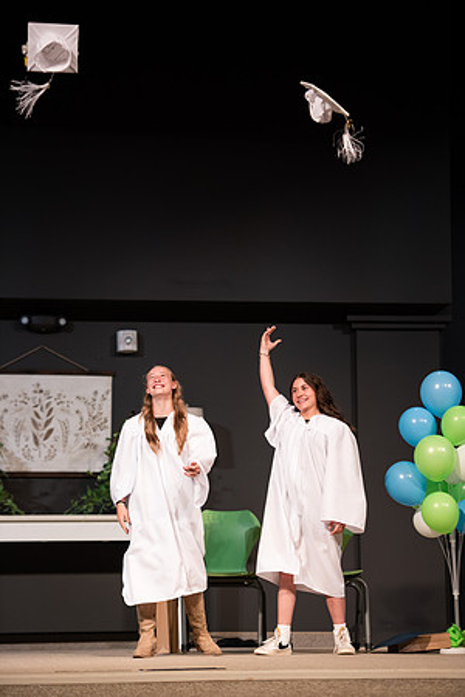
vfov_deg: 17.6
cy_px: 348
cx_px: 232
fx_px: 2247
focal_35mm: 116
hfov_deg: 11.8
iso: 800
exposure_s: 1/250
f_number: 2.8
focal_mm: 116
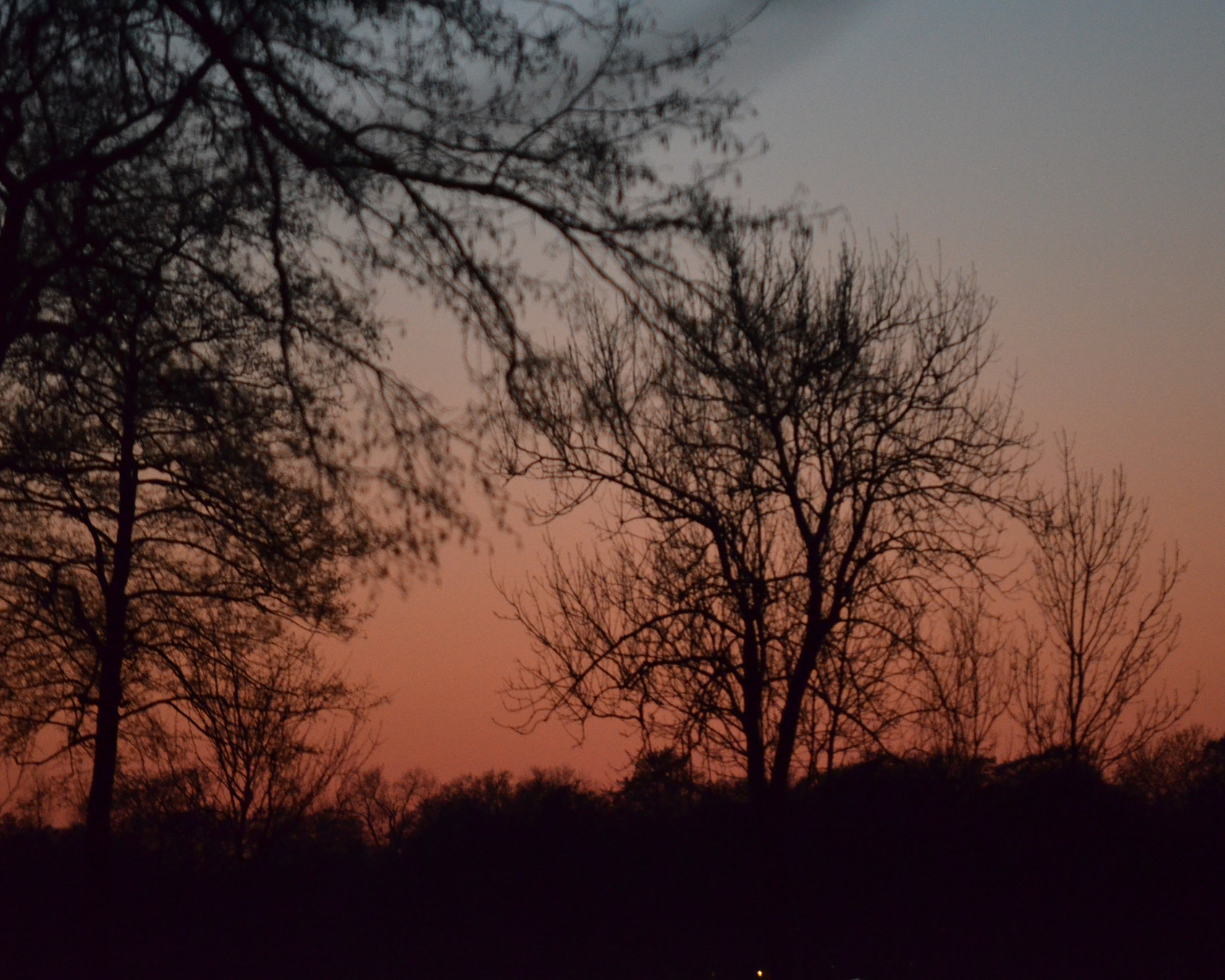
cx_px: 694
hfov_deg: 5.7
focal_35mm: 340
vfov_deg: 4.6
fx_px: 12328
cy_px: 490
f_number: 5.6
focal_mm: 200
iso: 3200
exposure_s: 1/10
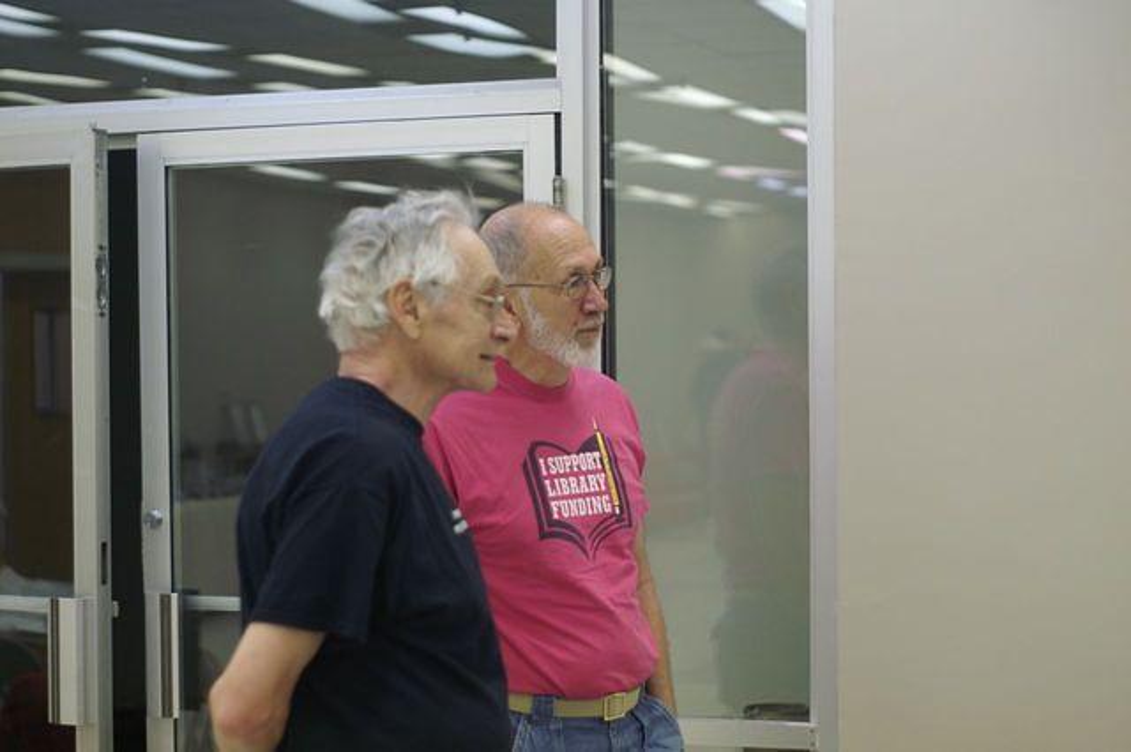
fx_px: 2355
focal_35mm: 75
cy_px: 376
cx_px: 566
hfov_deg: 27.0
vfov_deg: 18.2
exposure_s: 1/160
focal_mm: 50
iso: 400
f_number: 2.2
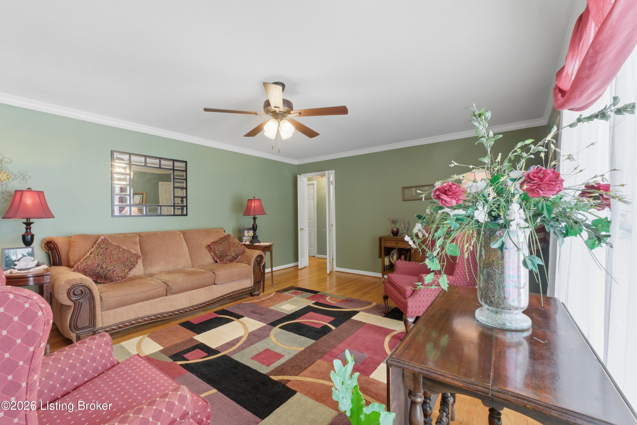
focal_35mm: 15
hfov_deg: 100.4
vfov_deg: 77.4
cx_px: 318
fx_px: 265
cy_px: 212
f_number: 11
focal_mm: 10
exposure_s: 1/80
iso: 400
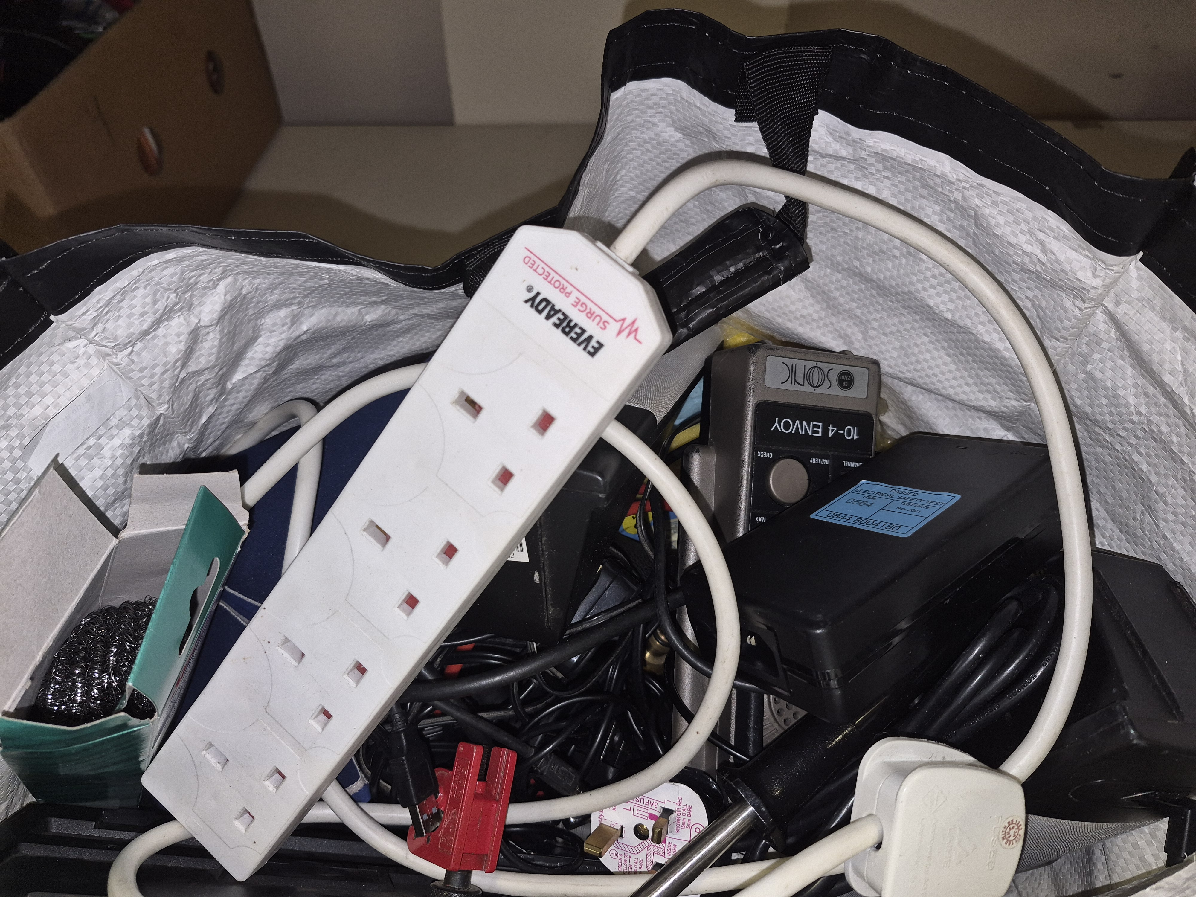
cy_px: 448
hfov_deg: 73.9
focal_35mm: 23
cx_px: 598
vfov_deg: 58.9
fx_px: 795
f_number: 1.8
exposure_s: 1/26
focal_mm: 5.4
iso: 100
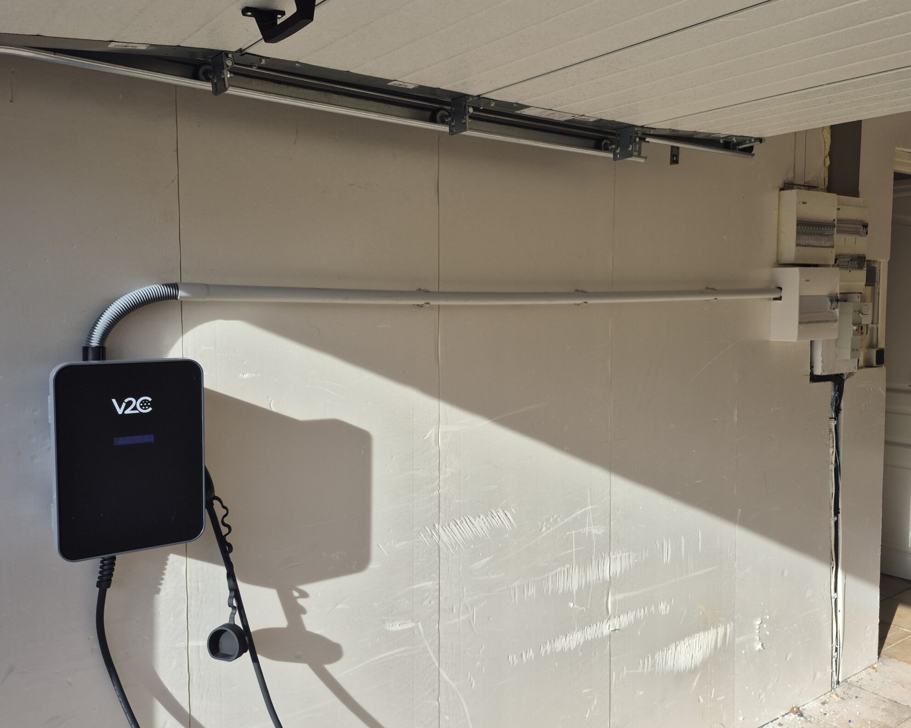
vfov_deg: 50.0
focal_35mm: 29
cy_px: 355
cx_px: 504
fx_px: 782
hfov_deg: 60.3
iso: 25
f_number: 1.8
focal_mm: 5.4
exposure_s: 1/1084
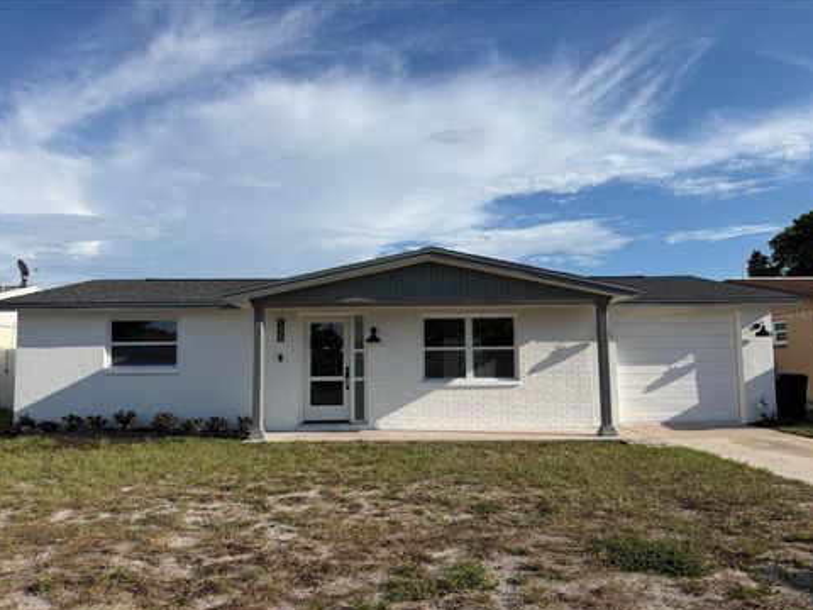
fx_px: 587
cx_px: 393
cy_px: 314
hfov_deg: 69.4
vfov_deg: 54.9
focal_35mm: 25
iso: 80
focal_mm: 6.76
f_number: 1.78
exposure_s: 1/8130
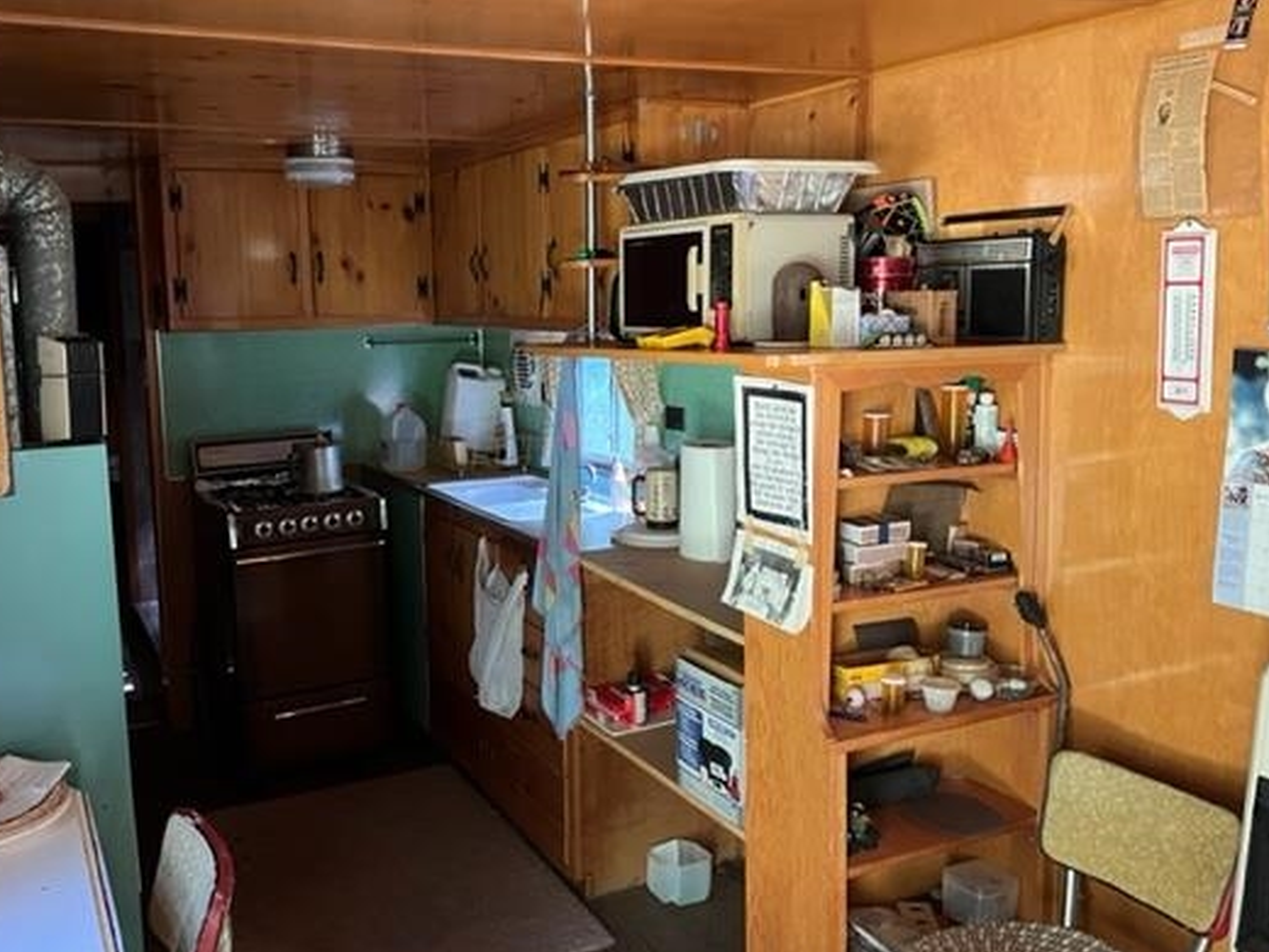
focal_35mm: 32
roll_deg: +1.6
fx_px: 1173
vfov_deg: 44.1
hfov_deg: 56.6
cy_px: 427
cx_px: 549
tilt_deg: -7.3
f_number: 1.5
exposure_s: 1/45
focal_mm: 5.7
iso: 500
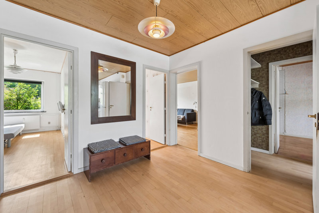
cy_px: 106
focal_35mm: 14
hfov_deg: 104.3
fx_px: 124
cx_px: 160
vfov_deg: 81.2
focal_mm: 14
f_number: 10
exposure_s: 1/10
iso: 200
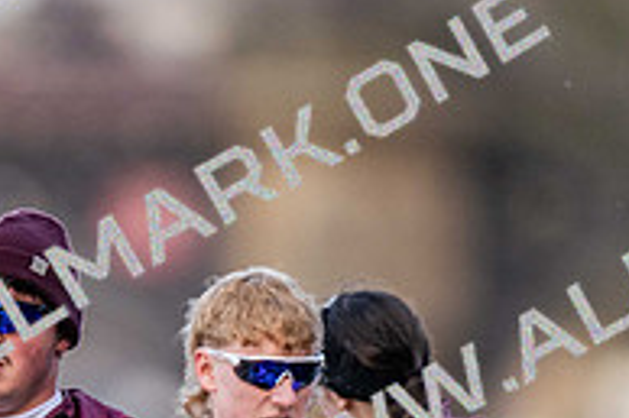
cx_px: -26
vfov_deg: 0.8
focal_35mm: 1795
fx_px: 31335
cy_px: 588
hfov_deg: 1.1
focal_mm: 600
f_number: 4
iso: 2000
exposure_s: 1/2500
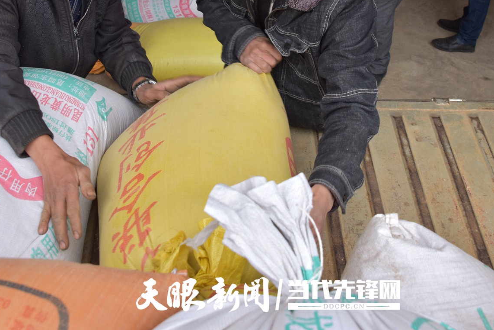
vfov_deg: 26.7
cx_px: 267
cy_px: 44
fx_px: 672
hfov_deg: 40.3
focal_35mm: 49
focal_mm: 28
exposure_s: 1/100
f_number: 7.1
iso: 320
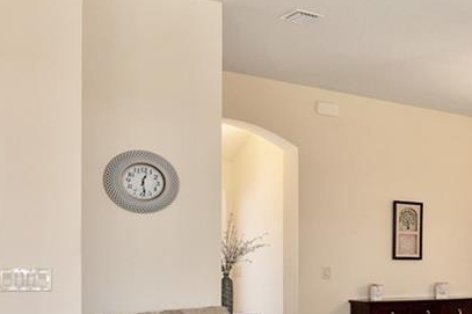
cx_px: 691
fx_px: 721
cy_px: 262
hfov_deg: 26.9
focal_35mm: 55
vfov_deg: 24.1
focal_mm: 14
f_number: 7.1
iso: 160
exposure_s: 1/8
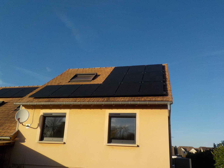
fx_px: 194
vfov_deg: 46.8
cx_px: 112
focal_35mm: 30
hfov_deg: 60.0
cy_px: 84
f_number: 3.3
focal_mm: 4.1
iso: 125
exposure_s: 1/1250
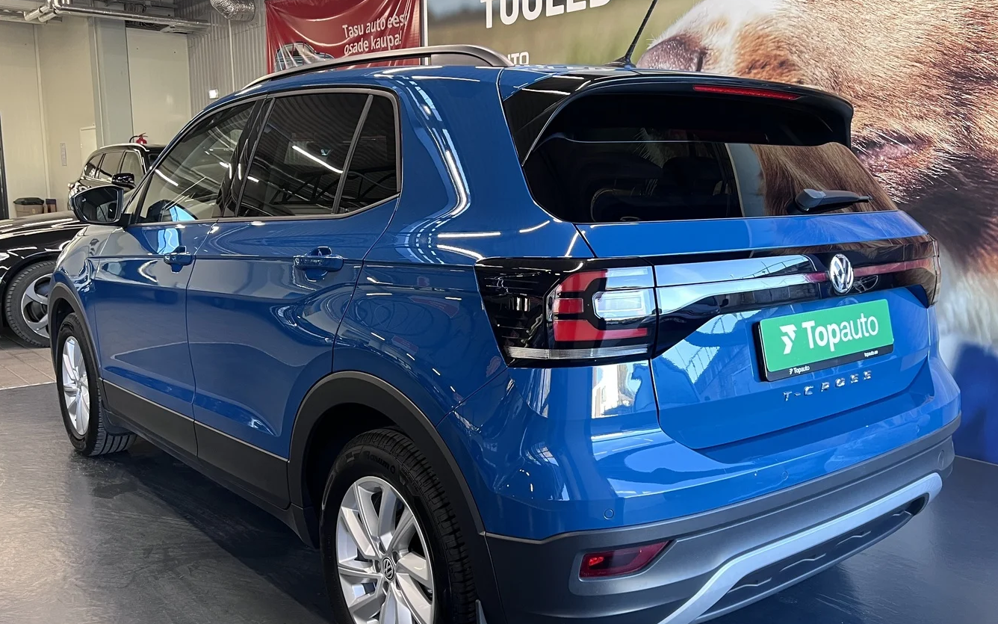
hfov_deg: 58.0
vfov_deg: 38.3
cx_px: 546
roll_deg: +0.1
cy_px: 324
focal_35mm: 33
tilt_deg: -8.0
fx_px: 898
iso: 125
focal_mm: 5.7
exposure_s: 1/95
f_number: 1.5
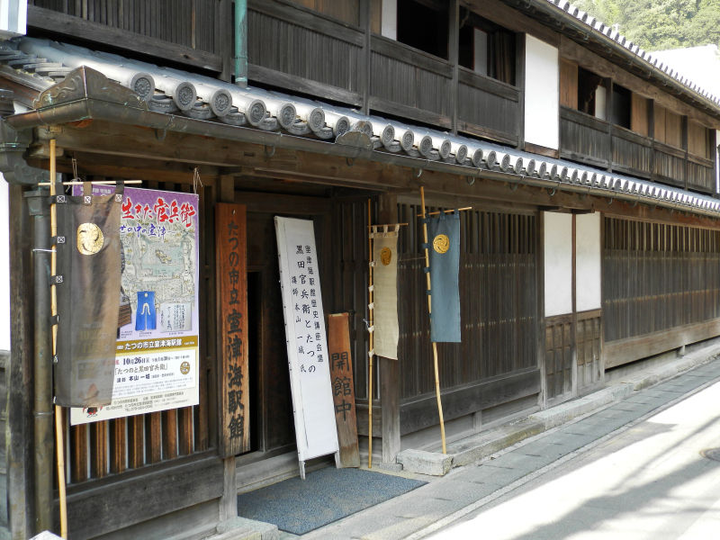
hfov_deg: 46.8
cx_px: 360
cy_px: 270
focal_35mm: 40
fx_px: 832
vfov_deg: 36.0
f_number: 3.5
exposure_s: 1/100
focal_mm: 7.2
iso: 80
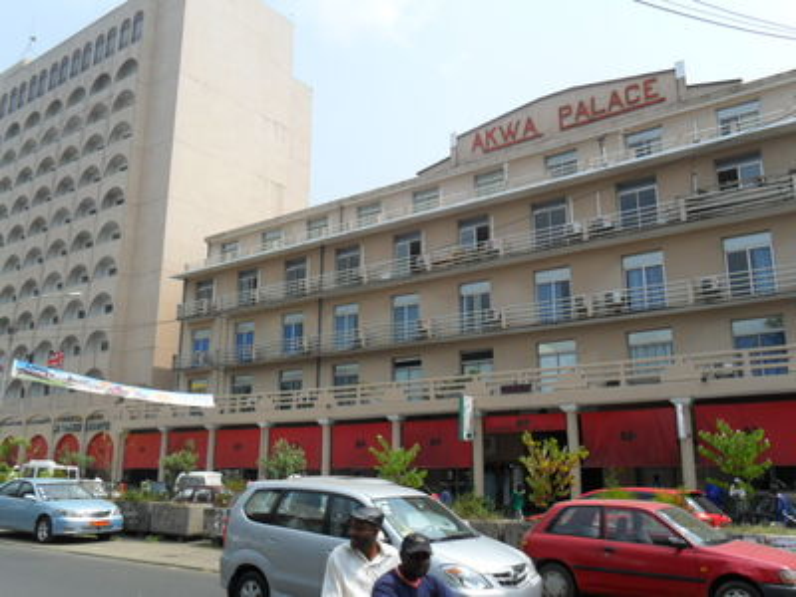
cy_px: 298
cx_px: 398
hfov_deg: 56.8
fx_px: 736
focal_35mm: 32
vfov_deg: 44.2
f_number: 3.7
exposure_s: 1/750
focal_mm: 5.7
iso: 100
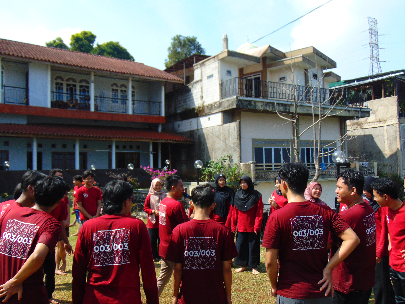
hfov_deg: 60.0
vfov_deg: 46.8
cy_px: 152
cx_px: 202
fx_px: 351
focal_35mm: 30
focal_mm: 5.4
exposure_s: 1/800
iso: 80
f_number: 3.1
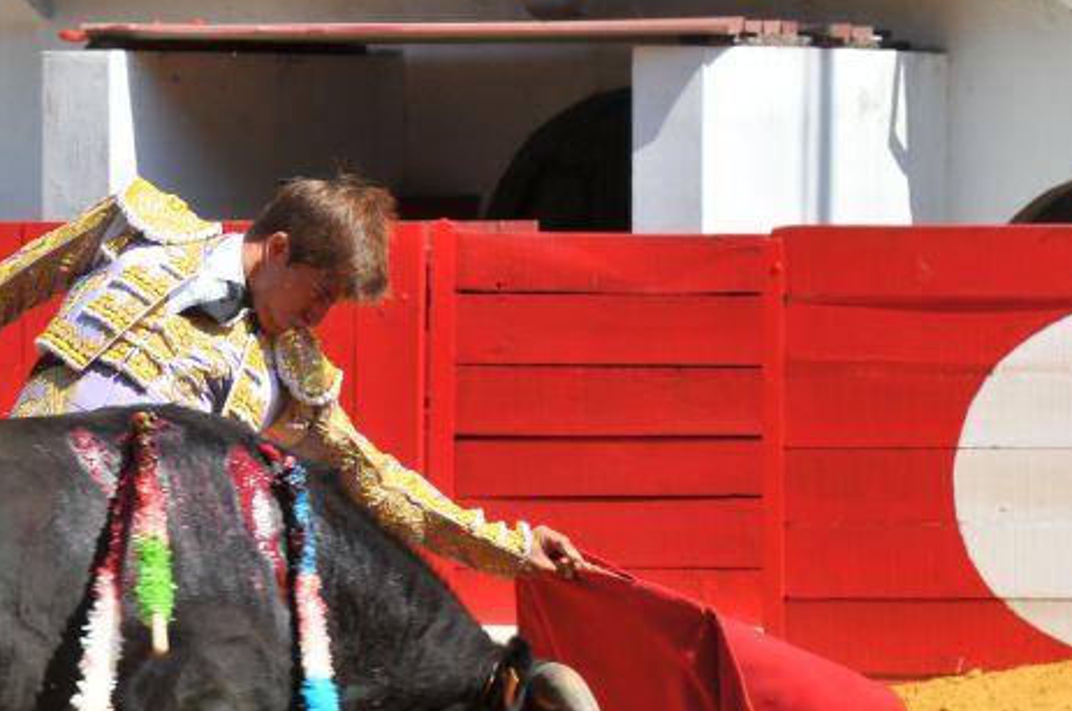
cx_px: 292
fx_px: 9869
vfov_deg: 4.1
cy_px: 614
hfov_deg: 6.2
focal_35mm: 332
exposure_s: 1/350
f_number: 9.5
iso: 200
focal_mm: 100
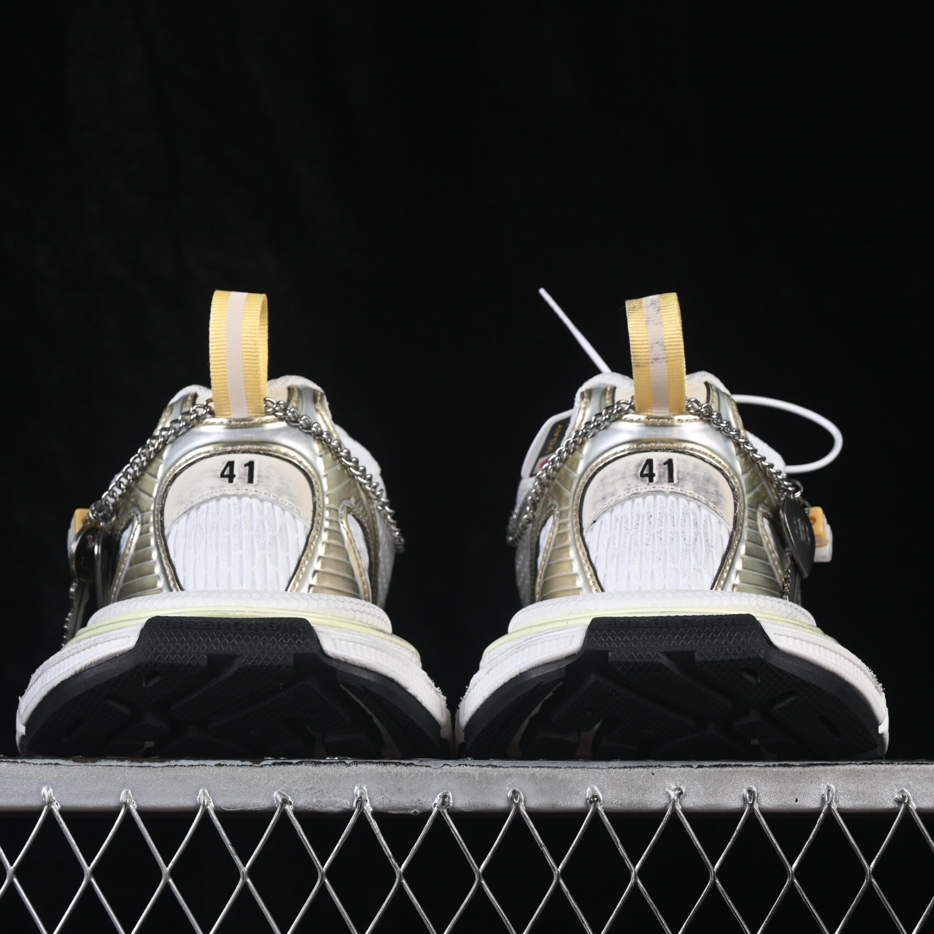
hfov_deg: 18.1
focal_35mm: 96
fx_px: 2931
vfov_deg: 18.1
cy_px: 466
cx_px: 440
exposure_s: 1/80
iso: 160
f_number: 8
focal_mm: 50
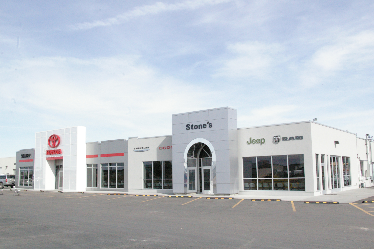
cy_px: 124
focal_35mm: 34
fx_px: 358
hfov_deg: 55.1
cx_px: 187
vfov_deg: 38.3
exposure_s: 1/3000
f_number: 16
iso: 3200
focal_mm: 23
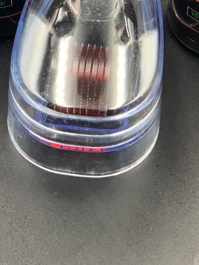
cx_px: 3
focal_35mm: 192
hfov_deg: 7.7
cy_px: -4
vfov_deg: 10.2
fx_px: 1471
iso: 125
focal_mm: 6
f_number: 2.4
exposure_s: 1/99
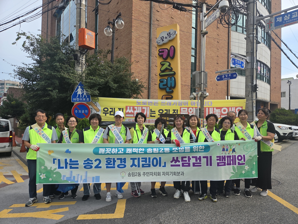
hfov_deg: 73.9
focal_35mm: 23
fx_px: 198
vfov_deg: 58.9
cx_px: 149
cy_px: 112
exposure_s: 1/2140
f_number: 1.8
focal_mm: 5.4
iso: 80
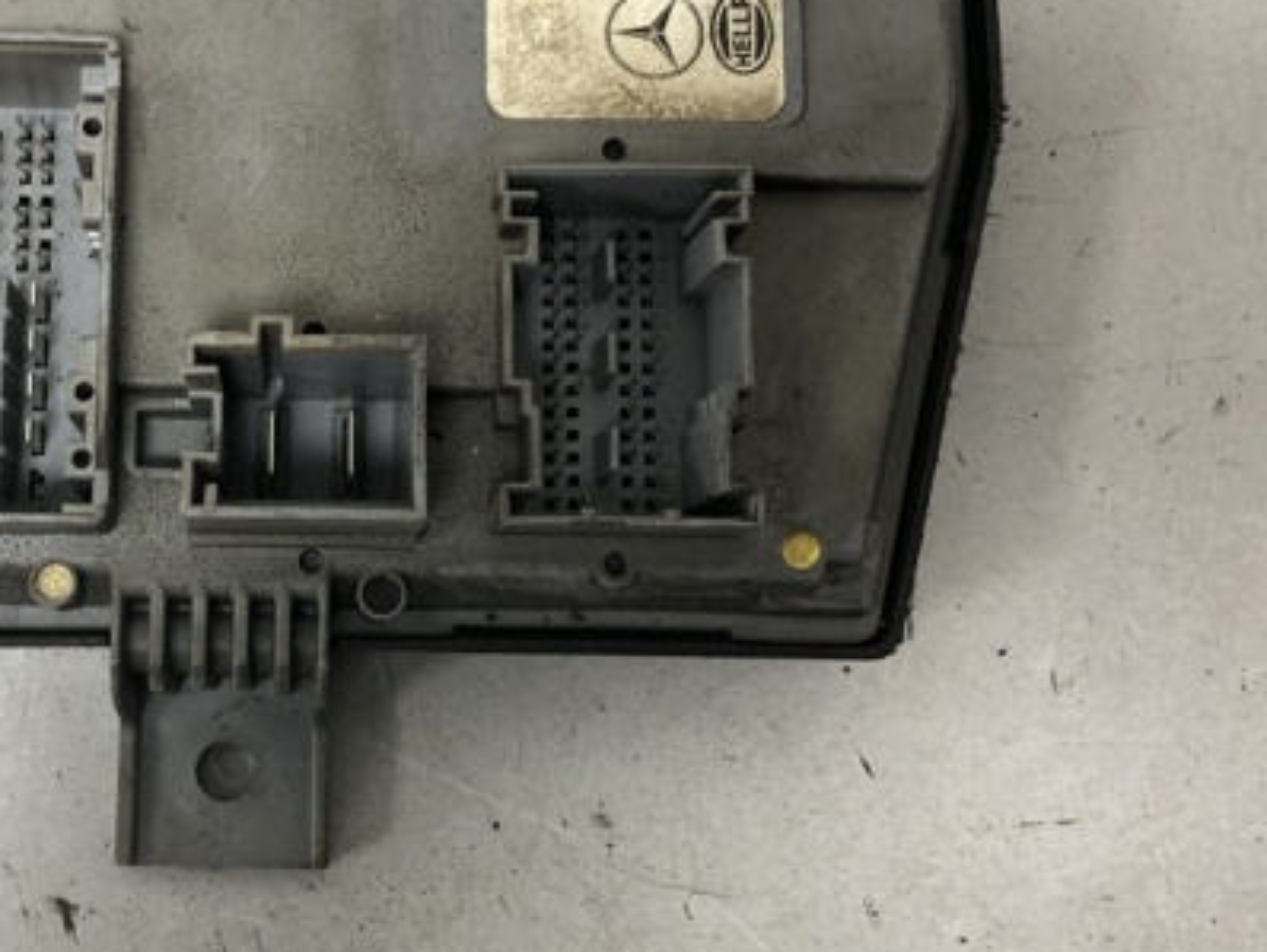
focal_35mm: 45
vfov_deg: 32.2
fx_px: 1648
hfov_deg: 40.7
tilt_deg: -80.8
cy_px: 411
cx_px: 299
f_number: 1.8
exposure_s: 1/17
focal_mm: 4
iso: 50
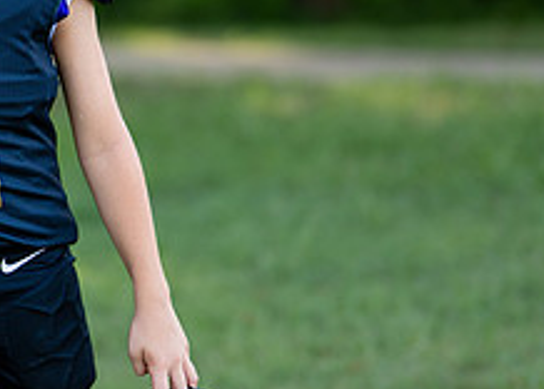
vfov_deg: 8.2
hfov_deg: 11.3
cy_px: 24
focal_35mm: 175
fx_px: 2705
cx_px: -26
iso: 100
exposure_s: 1/1000
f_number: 1.2
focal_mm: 50
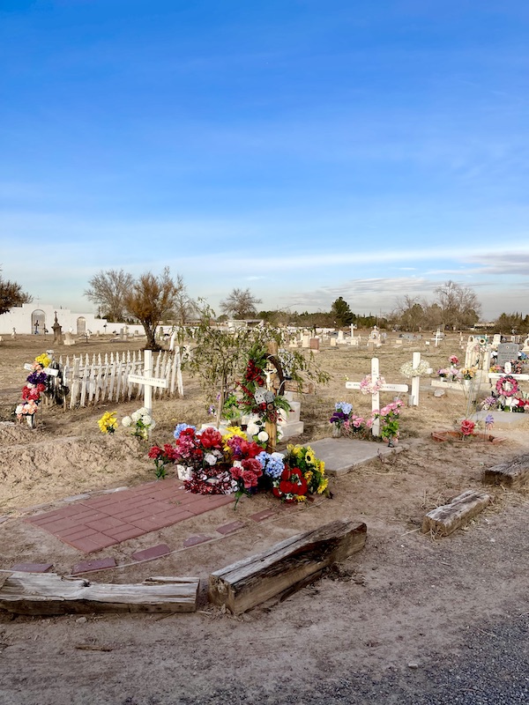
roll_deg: -0.3
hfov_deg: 53.1
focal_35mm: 26
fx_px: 530
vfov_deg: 67.3
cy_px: 352
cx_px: 264
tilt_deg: -1.9
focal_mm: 5.1
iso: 32
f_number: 1.6
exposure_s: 1/2083
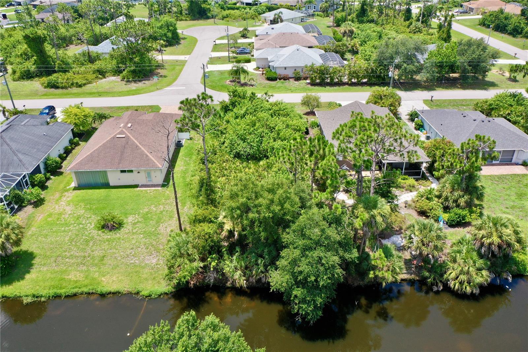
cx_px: 264
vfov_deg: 46.4
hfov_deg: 65.5
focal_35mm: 28
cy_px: 176
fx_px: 411
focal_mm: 10.26
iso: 100
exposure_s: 1/320
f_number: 5.6
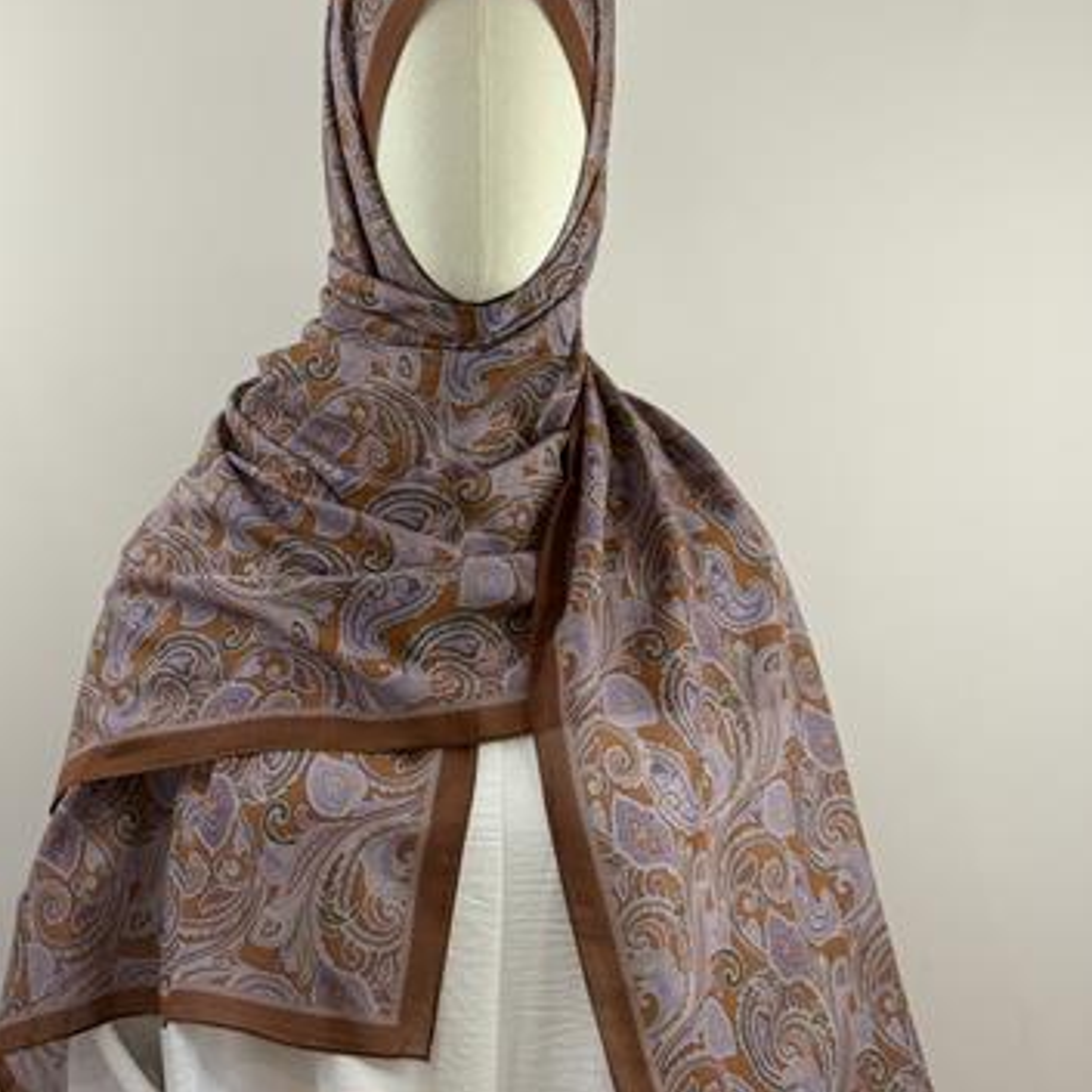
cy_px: 484
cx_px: 514
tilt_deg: -1.9
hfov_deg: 26.9
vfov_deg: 26.9
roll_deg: -0.2
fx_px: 2284
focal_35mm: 64
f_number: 1.78
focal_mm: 6.76
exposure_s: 1/50
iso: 100
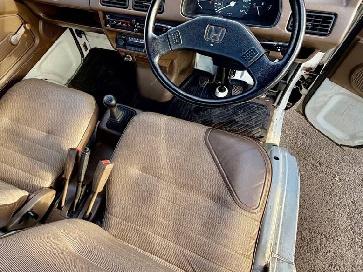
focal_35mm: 23
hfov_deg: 73.1
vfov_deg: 58.4
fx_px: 241
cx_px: 144
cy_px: 110
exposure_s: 1/121
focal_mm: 2.22
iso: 80
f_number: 2.2
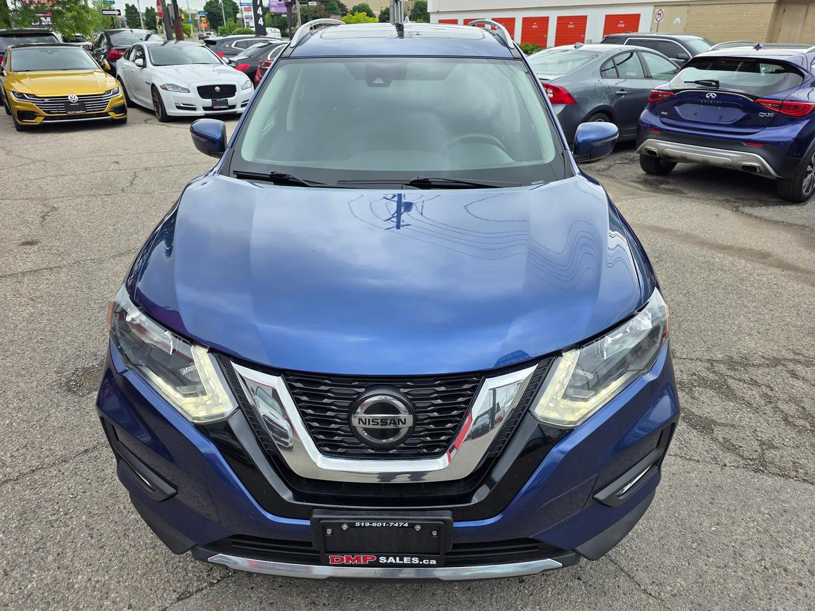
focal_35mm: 23
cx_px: 408
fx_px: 542
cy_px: 306
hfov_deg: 73.9
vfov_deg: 58.9
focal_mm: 6.3
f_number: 1.7
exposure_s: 1/359
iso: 32
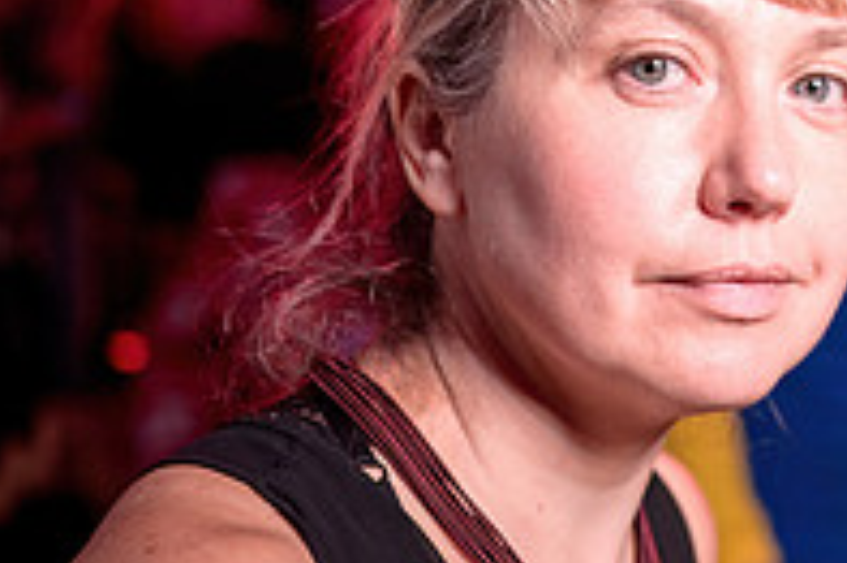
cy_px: 402
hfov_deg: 16.7
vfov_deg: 11.6
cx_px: 993
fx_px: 2774
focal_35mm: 118
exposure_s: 1/60
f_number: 2.8
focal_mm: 40
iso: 400
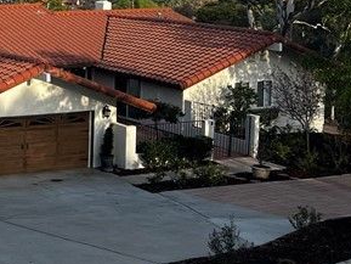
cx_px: -236
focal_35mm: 92
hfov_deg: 18.0
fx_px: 933
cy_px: -11
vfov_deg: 15.7
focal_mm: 5.7
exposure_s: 1/3165
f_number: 1.5
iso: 50
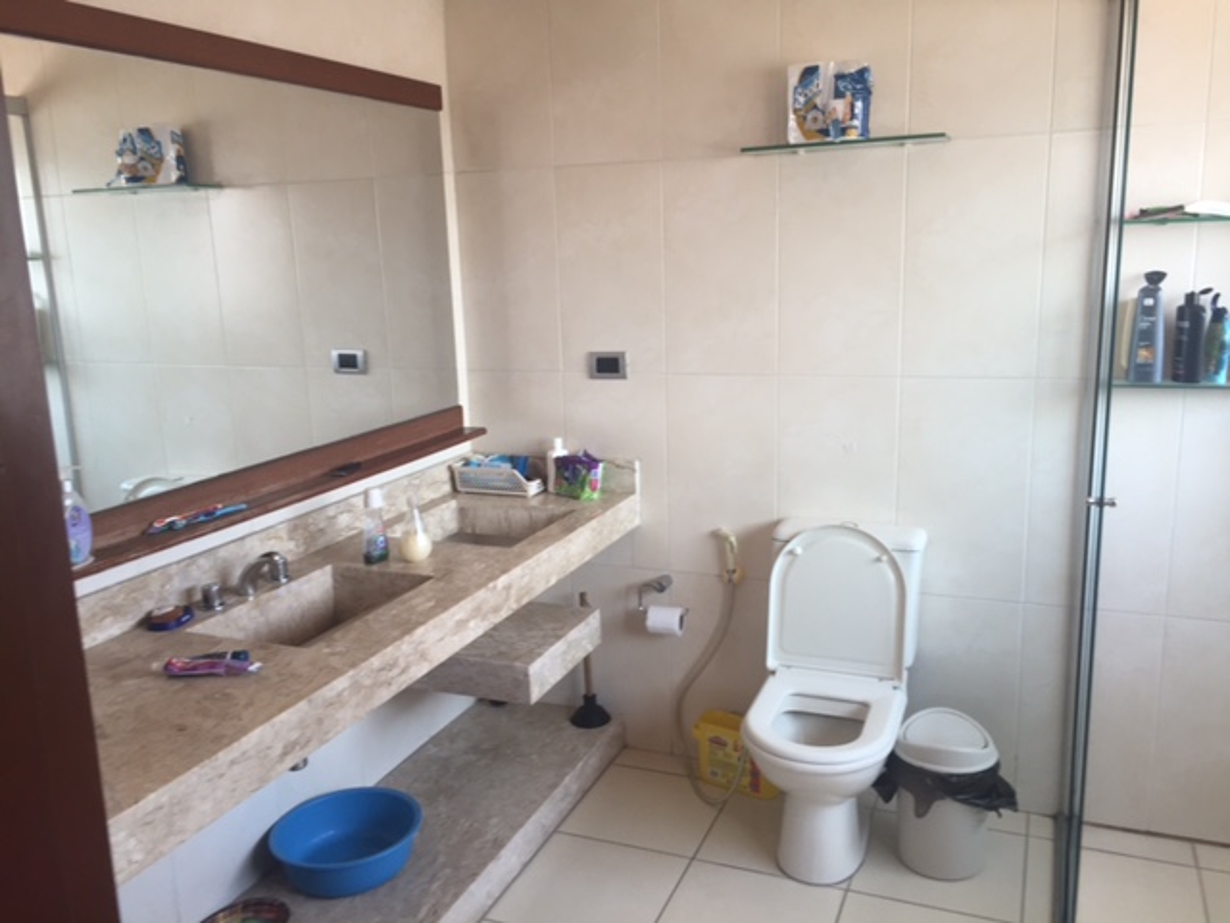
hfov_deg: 61.7
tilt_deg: -12.2
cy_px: 462
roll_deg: +0.9
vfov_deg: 48.2
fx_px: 1030
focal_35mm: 29
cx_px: 615
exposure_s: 1/50
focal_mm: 4.15
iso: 40
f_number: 2.2
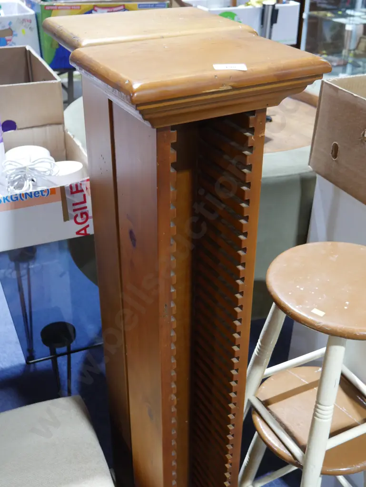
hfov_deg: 34.4
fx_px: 592
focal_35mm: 42
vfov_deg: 44.8
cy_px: 244
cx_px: 183
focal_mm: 21
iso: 1600
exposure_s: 1/60
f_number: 4.6
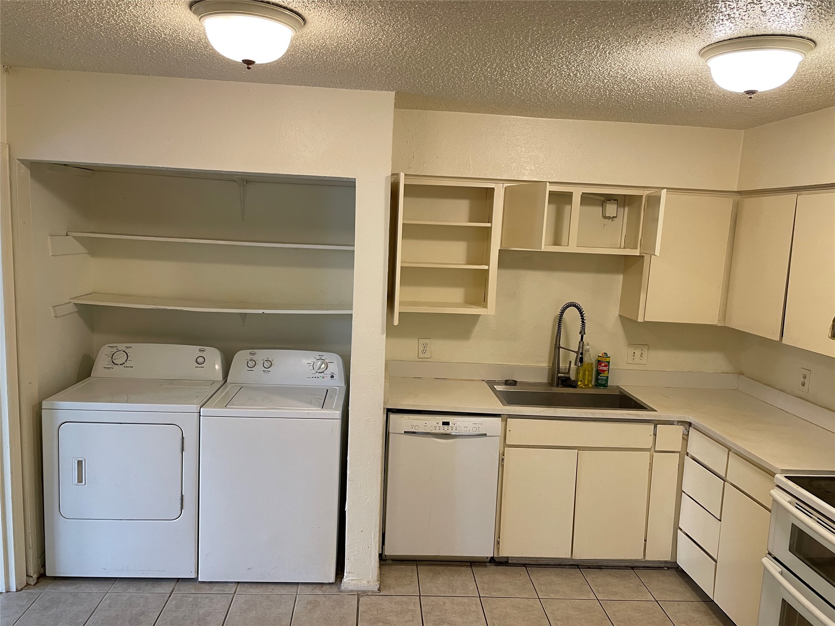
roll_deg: -2.5
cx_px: 418
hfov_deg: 67.3
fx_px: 627
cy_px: 313
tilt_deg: -8.1
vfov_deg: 53.1
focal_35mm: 26
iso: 80
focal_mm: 4.2
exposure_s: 1/60
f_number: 1.6
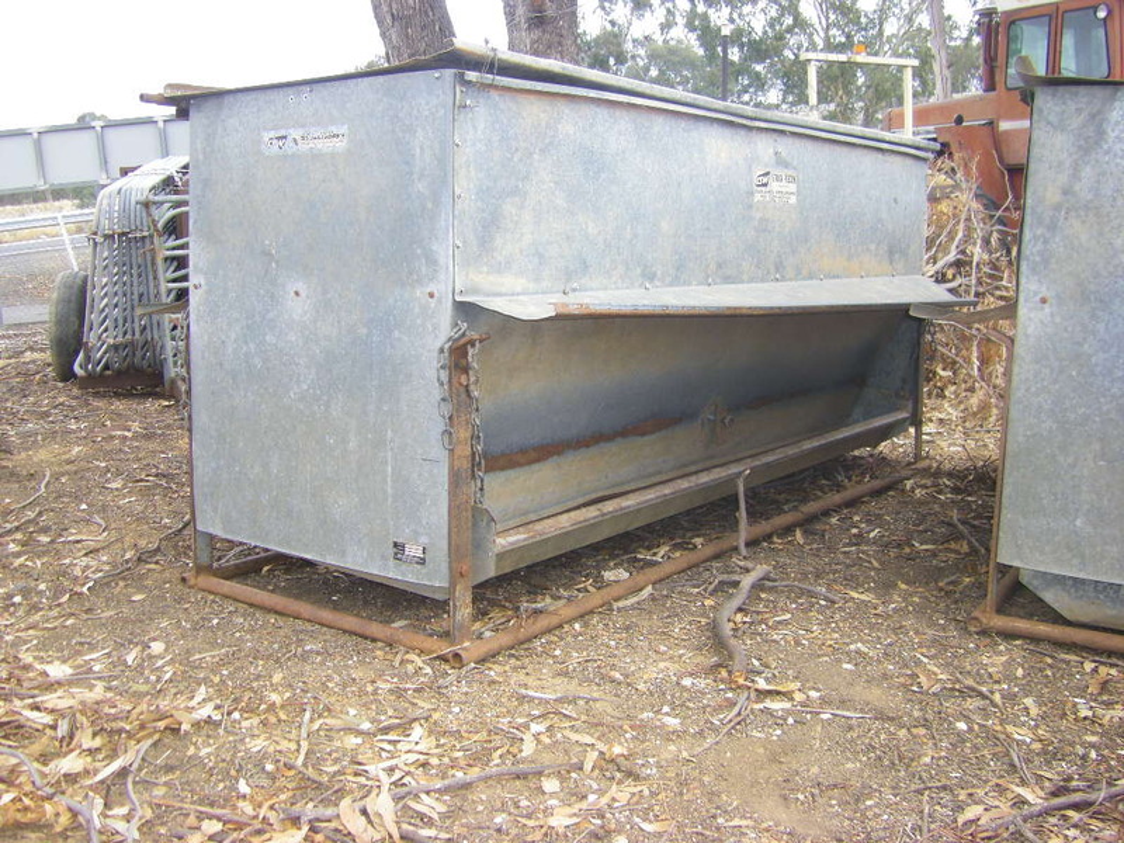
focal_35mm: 38
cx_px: 562
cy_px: 422
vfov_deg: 37.7
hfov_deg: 49.0
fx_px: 1234
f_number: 3.5
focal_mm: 6.3
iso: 80
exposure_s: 1/125
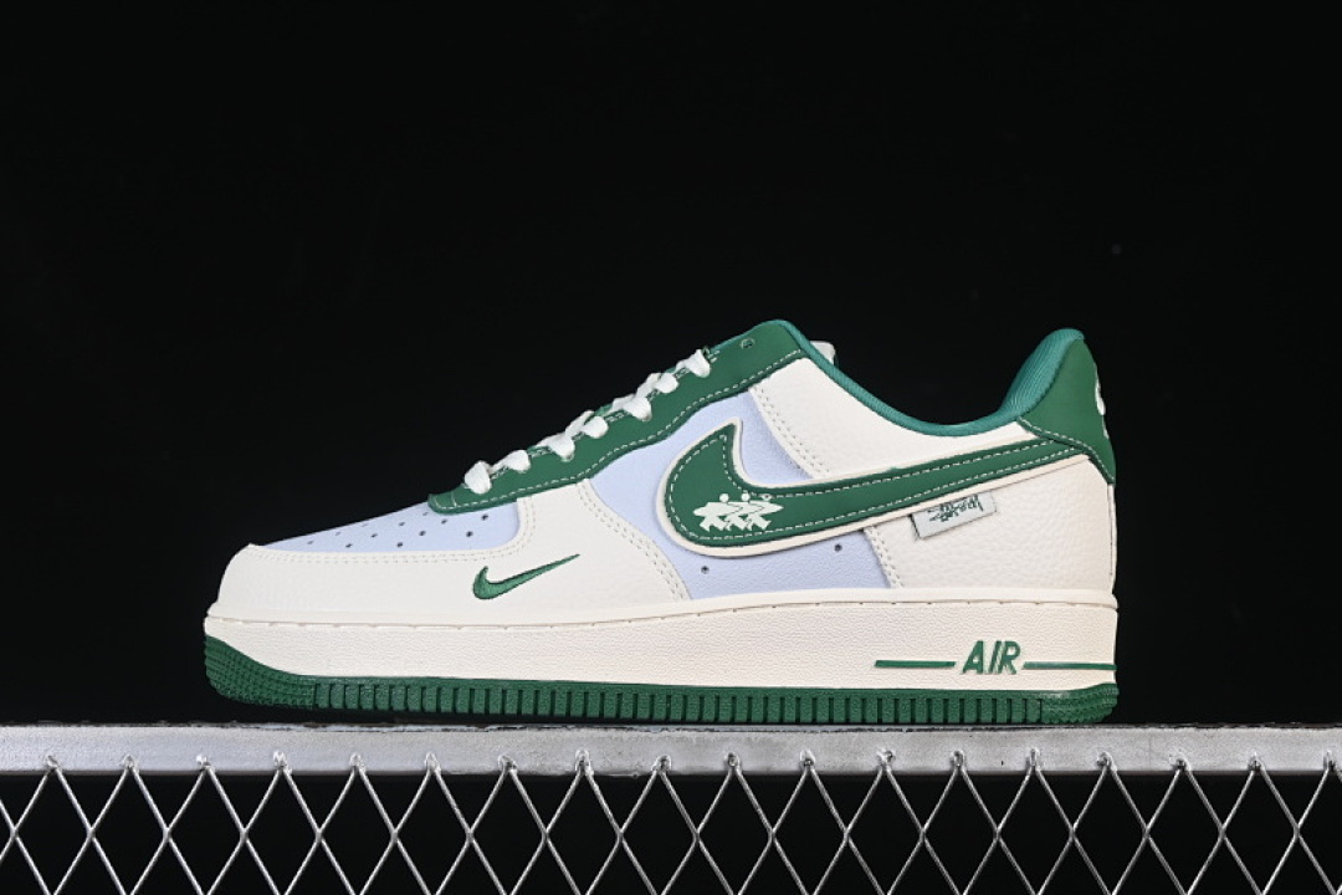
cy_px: 448
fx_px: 2796
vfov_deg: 18.2
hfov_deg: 27.0
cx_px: 671
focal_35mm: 75
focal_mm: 50
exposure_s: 1/80
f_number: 8
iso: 160
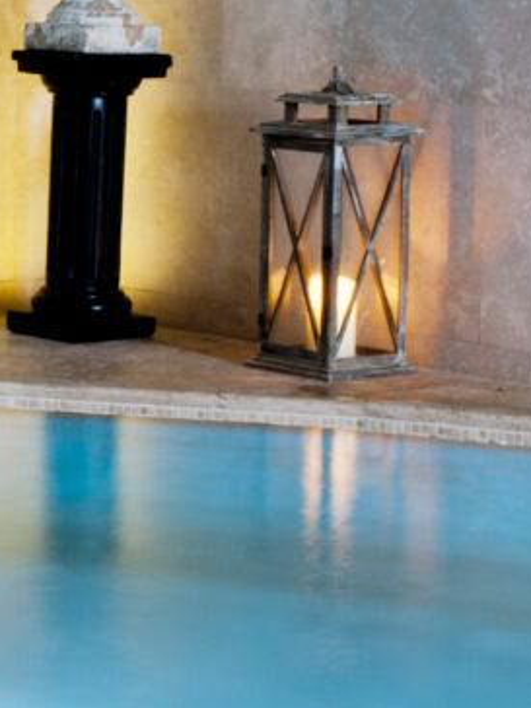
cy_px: 136
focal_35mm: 142
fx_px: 2904
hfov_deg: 10.0
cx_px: -329
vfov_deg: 13.8
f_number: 16
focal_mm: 35
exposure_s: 4
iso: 200
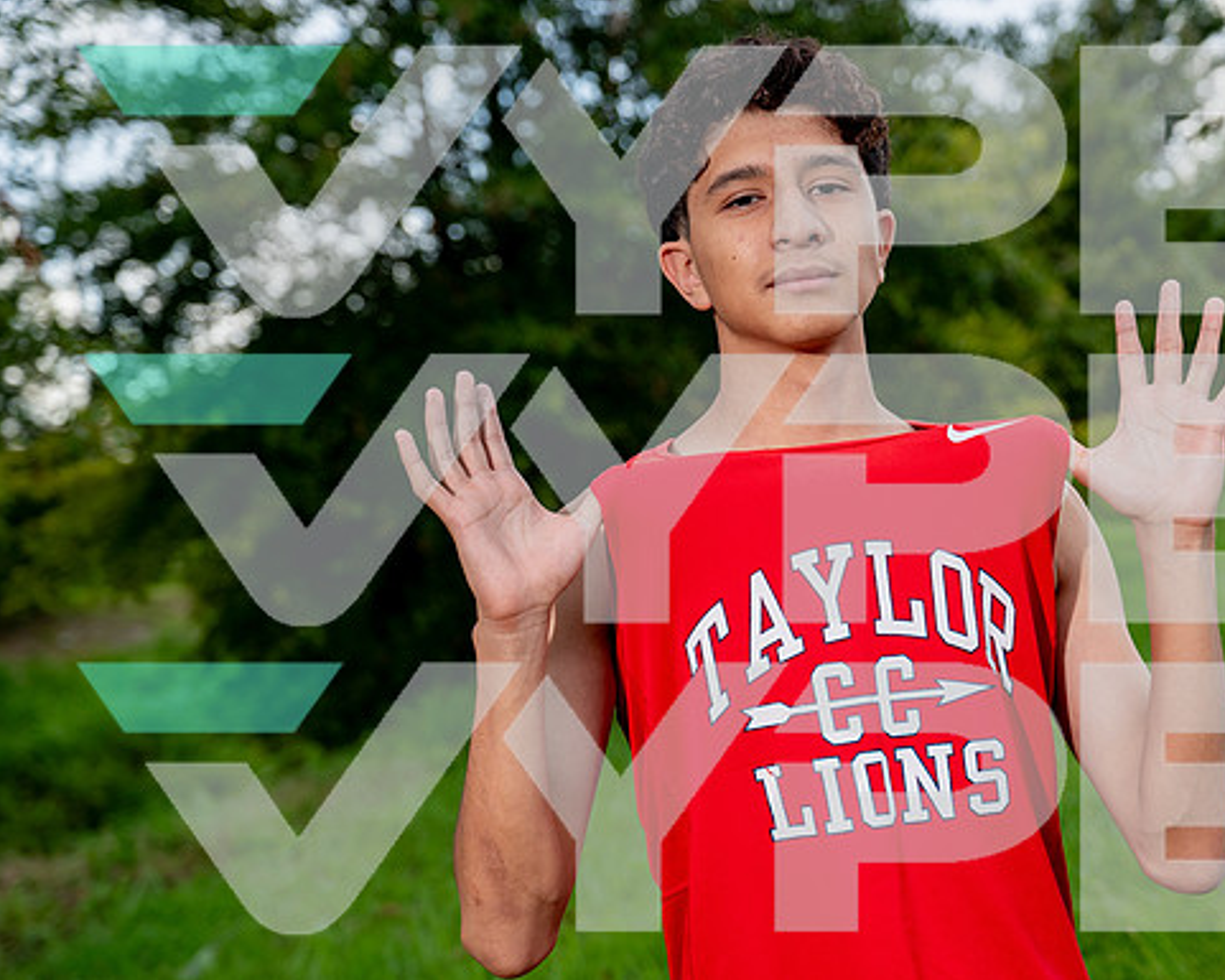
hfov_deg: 26.4
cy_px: 490
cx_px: 733
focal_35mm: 72
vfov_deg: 21.3
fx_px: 2611
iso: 100
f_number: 4
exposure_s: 1/400
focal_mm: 57
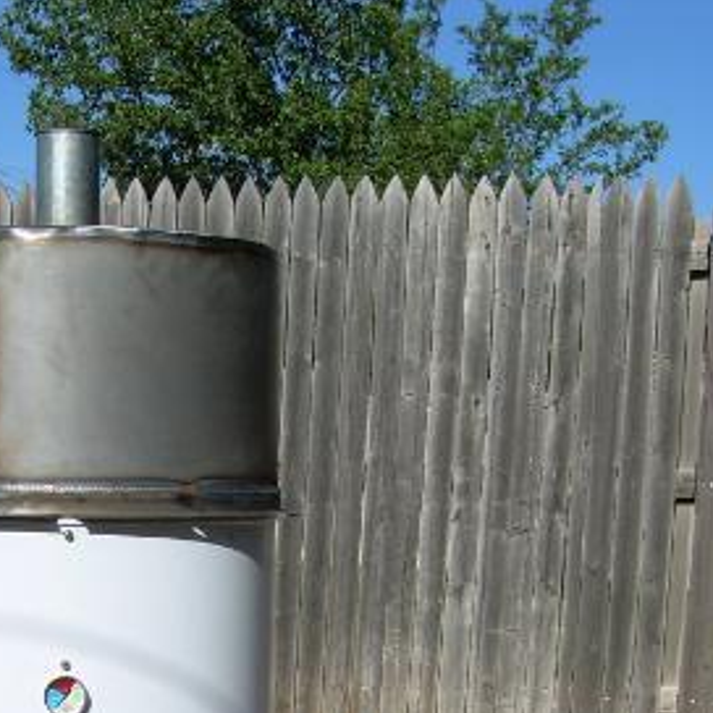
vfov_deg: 21.5
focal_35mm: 79
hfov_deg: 21.5
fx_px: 1841
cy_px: 624
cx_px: 87
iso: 50
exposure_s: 1/594
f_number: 4.6
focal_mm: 6.3
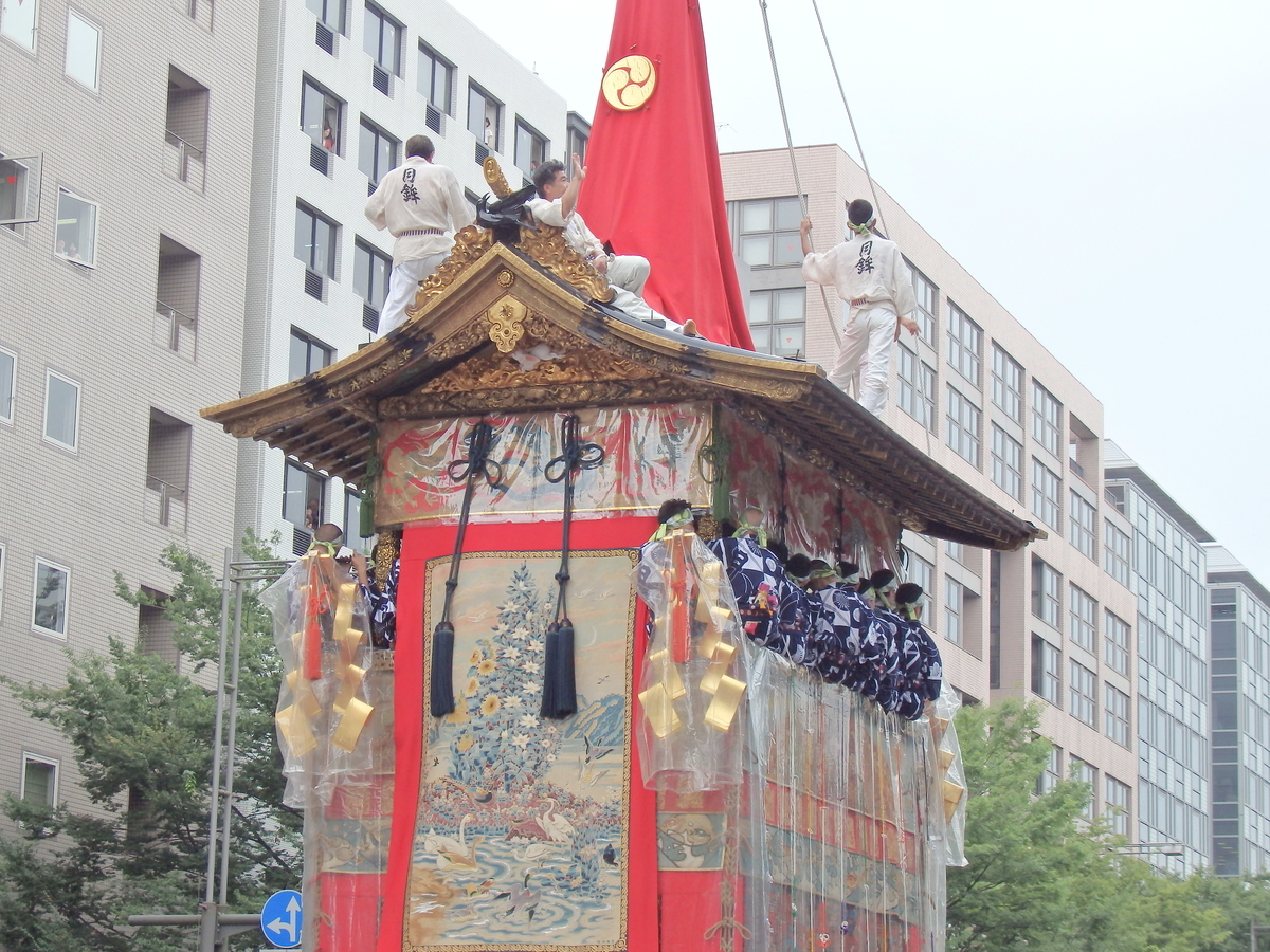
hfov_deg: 22.3
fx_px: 3229
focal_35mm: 88
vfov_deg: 16.8
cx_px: 635
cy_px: 476
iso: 125
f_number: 4.8
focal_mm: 15.8
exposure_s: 1/250
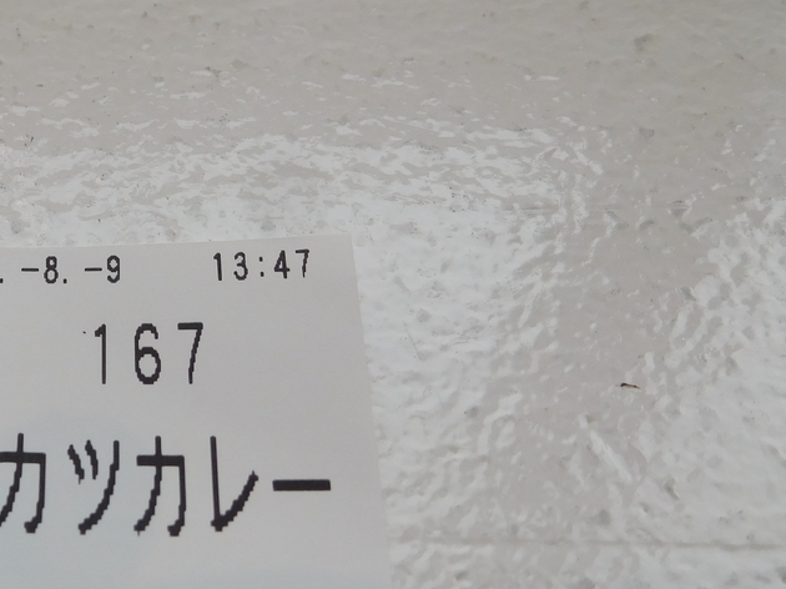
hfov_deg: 30.9
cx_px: 150
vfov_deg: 23.7
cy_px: 457
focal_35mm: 61
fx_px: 1385
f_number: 3.6
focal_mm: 5.7
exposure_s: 1/320
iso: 125
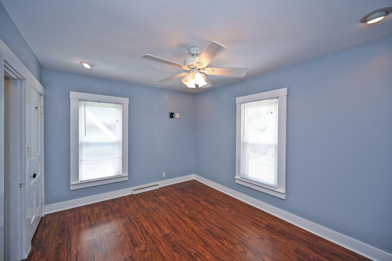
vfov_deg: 81.2
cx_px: 196
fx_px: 152
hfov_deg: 104.3
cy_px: 130
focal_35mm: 14
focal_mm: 14
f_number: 4.5
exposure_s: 1/80
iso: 200
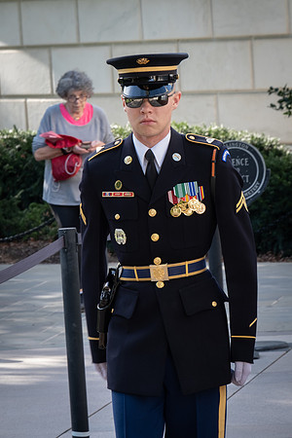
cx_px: 146
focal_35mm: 300
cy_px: 219
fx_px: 3650
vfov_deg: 6.9
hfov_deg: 4.6
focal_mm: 200
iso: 640
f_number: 16
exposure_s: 1/40
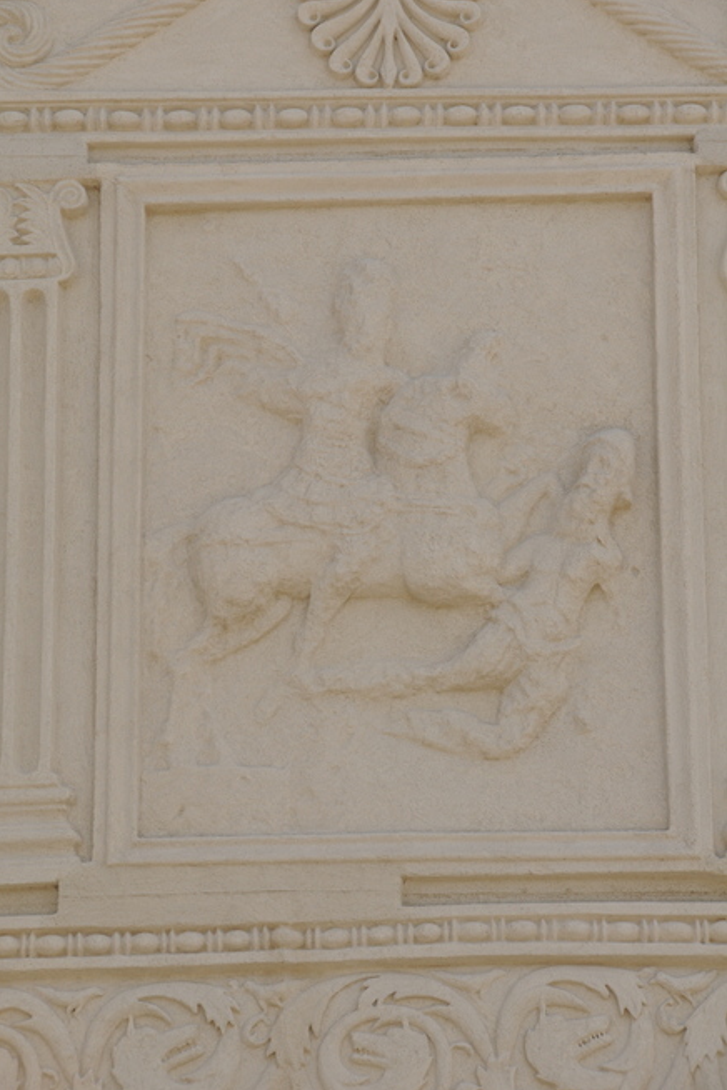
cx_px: 363
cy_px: 543
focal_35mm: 182
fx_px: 5513
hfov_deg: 7.5
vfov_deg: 11.3
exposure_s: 1/500
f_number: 11
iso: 320
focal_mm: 120
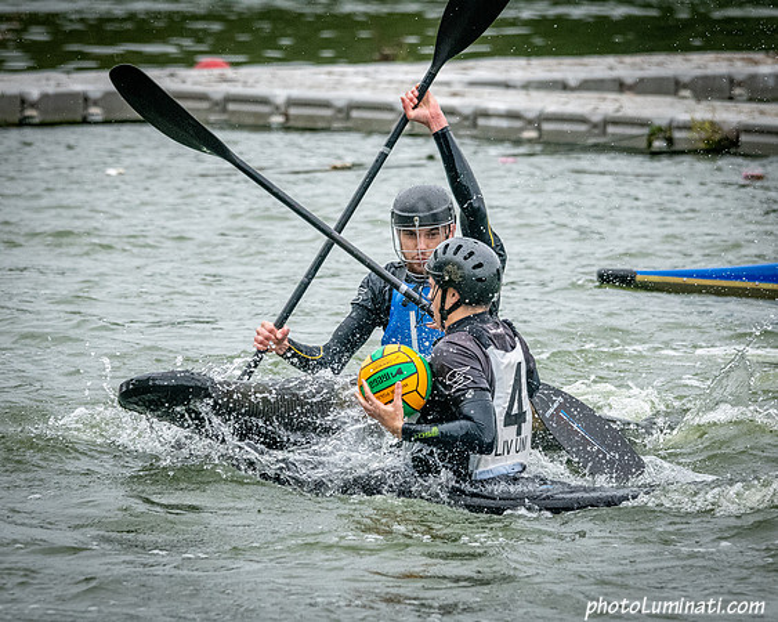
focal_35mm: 399
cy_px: 408
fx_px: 9180
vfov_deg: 3.9
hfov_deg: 4.9
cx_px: 355
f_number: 7.1
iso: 3200
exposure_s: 1/3200
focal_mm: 270
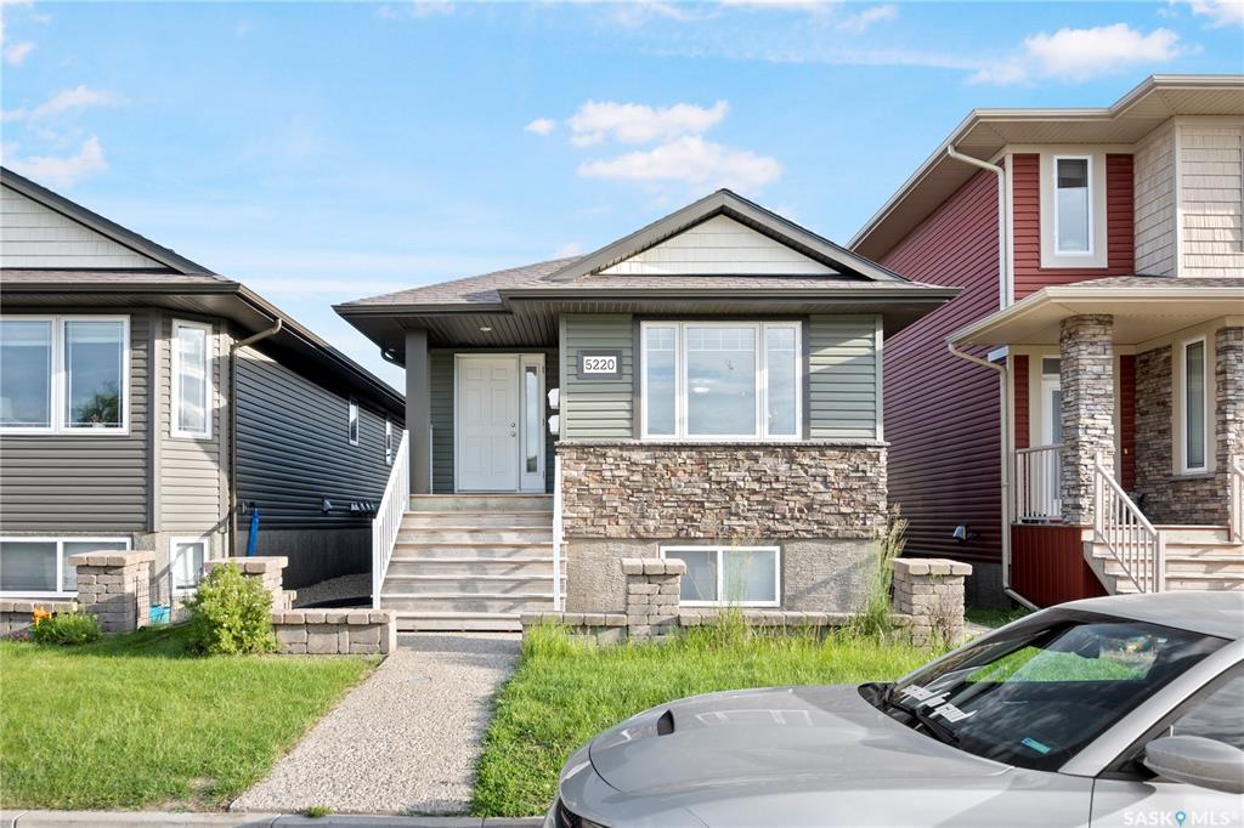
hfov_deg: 73.8
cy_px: 414
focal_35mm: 24
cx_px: 622
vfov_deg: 53.1
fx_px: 829
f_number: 6.3
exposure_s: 1/60
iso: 100
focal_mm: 16
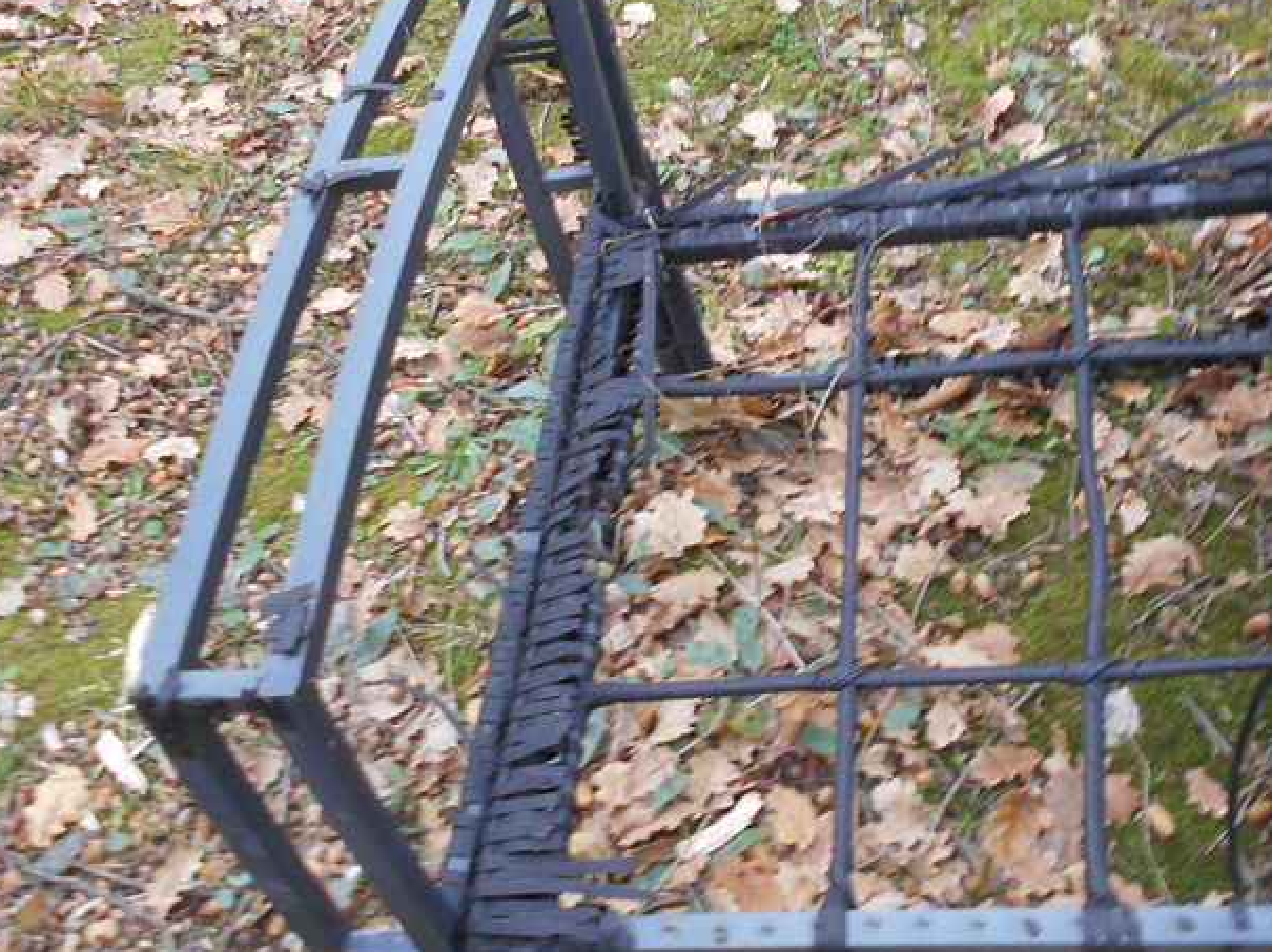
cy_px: 322
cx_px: 803
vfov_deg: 33.3
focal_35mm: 43
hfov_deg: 43.5
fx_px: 1579
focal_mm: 4.6
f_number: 3.2
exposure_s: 1/30
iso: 80
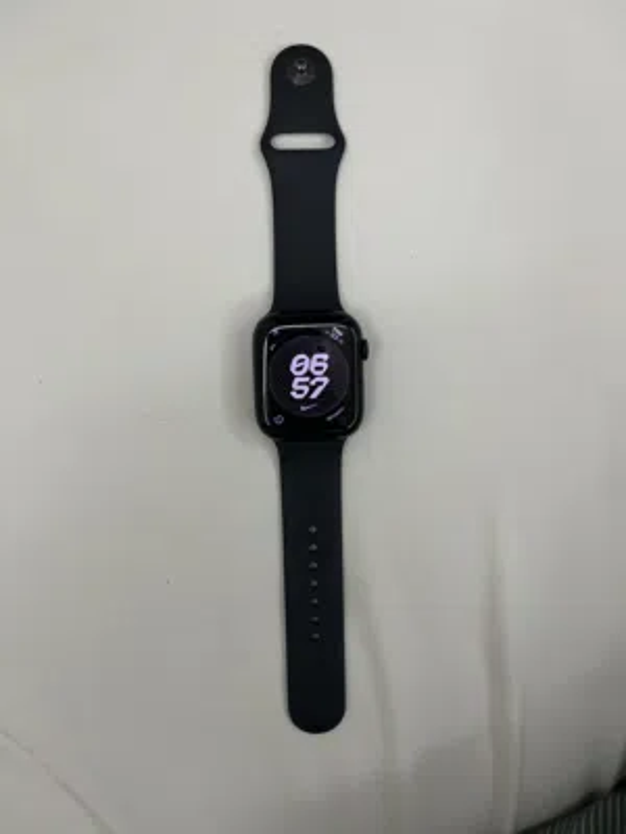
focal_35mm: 26
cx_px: 313
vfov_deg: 67.3
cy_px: 417
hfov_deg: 53.1
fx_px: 627
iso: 200
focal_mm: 5.1
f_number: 1.6
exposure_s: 1/50
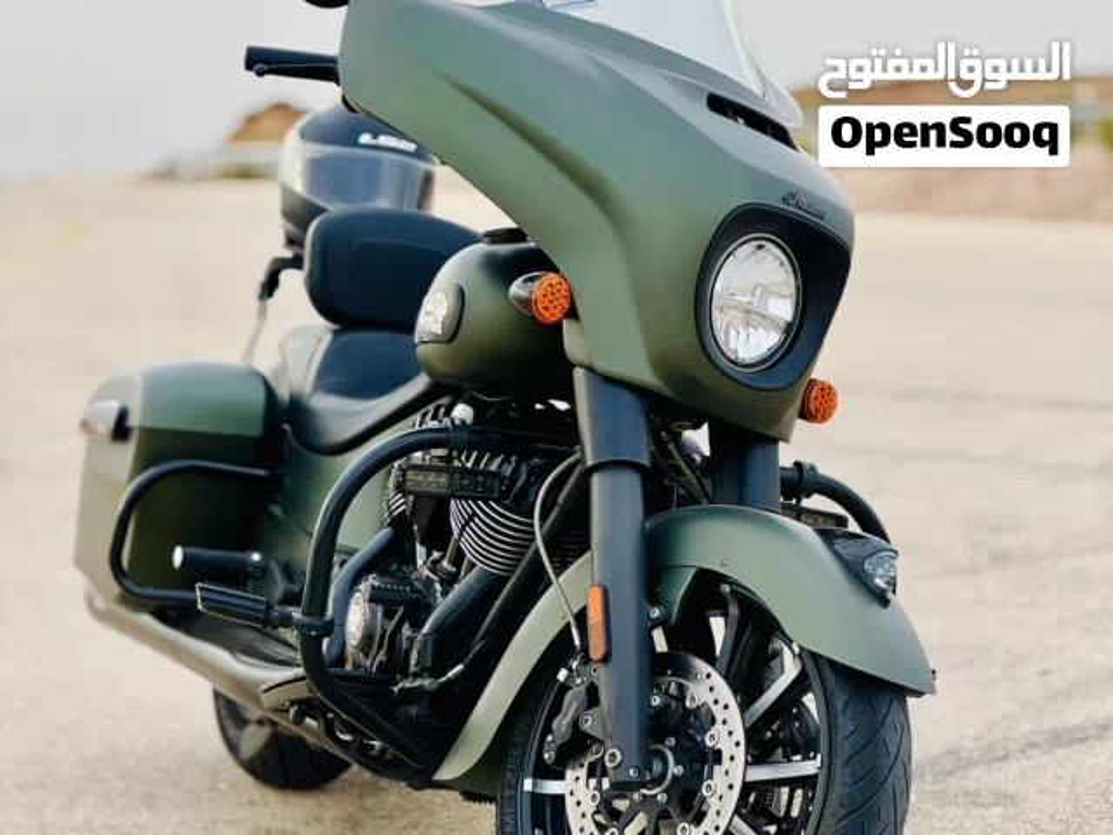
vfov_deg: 19.1
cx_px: 556
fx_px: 2476
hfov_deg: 25.3
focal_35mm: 77
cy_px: 418
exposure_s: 1/99
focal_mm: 9
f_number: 2.8
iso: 32
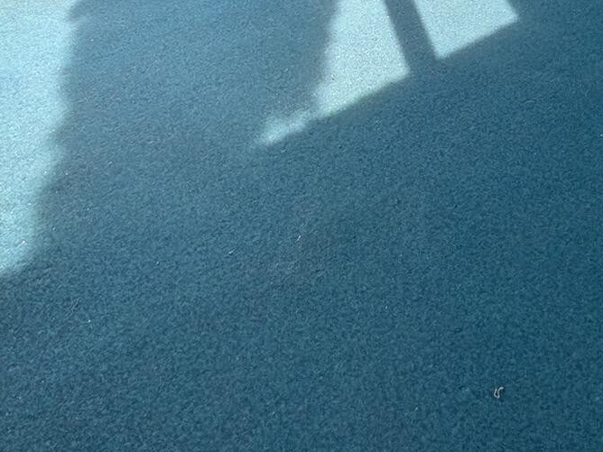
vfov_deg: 23.0
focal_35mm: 46
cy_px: -287
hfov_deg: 37.1
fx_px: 801
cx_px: 598
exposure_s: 1/454
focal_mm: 2.02
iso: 53
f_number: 1.7
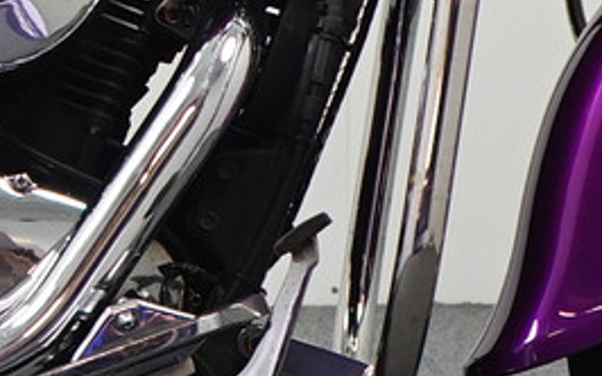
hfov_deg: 6.7
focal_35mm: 309
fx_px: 5067
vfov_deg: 4.2
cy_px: -211
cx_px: -244
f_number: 4.5
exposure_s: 1/60
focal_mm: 42
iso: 500
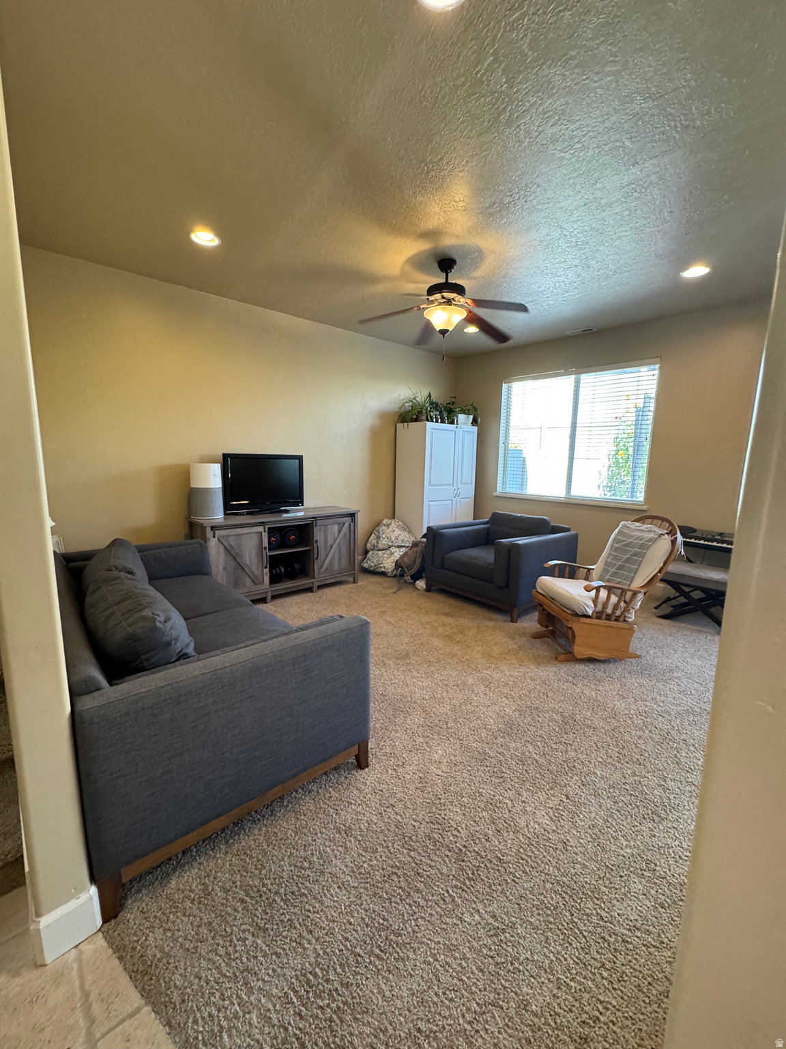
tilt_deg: -11.6
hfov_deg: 85.7
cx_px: 393
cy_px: 524
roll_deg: -1.4
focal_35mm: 14
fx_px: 424
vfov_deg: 102.1
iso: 320
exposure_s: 1/120
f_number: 2.2
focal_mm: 2.22
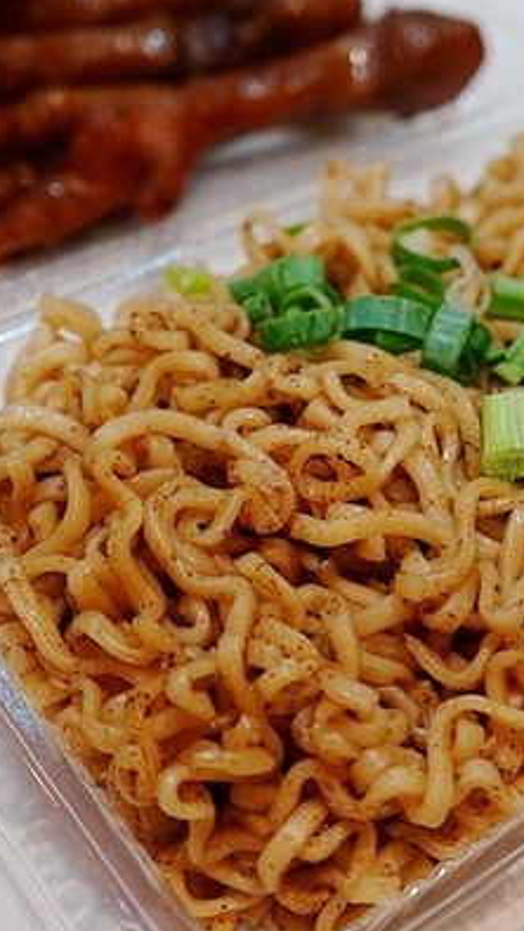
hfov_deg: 20.0
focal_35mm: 60
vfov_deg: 35.0
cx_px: 394
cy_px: 463
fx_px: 1475
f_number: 4
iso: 1000
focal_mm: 25
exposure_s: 1/60
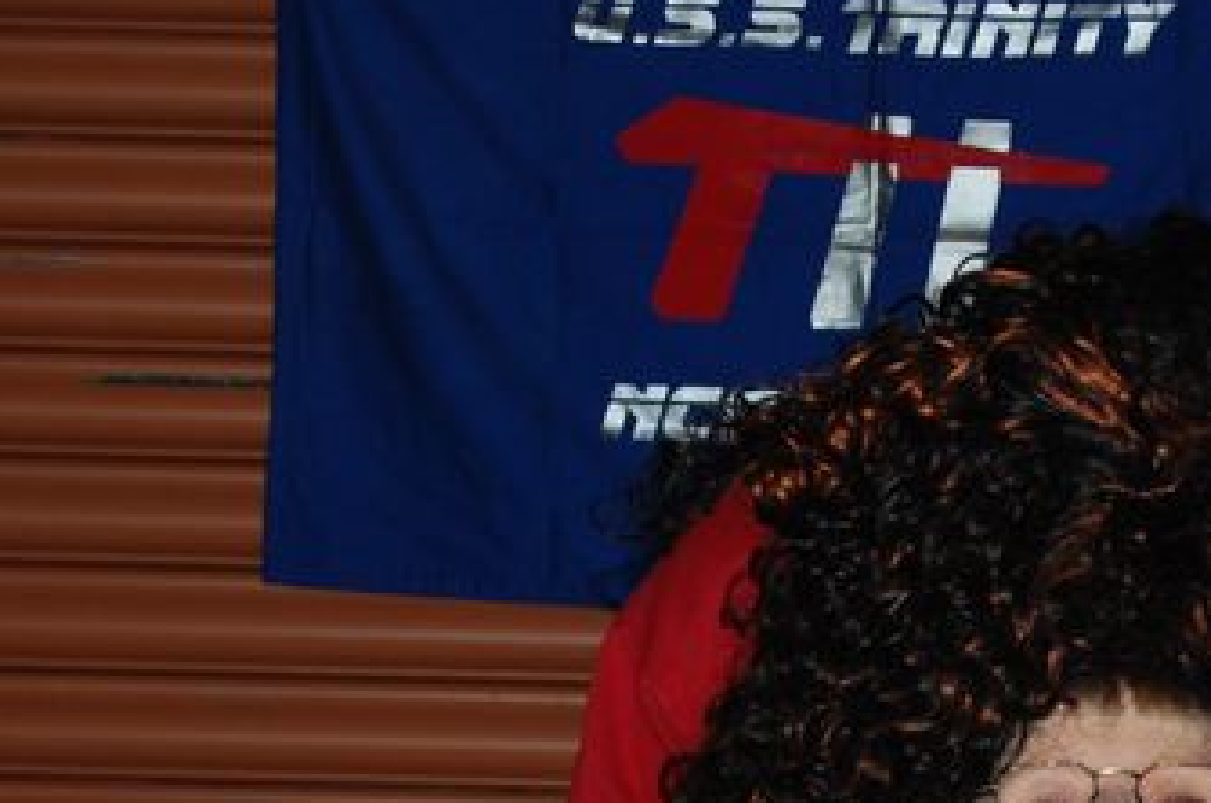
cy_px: 859
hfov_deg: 10.4
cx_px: 1207
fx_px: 6621
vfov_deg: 6.9
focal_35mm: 197
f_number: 5.6
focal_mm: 55
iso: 400
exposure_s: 1/60
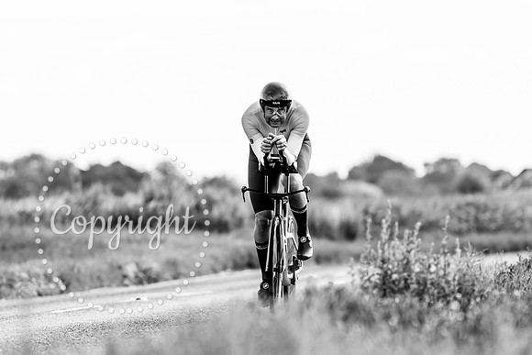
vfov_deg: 4.0
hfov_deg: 6.1
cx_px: 246
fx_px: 5022
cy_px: 190
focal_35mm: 340
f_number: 3.2
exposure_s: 1/1000
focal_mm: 200
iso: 100
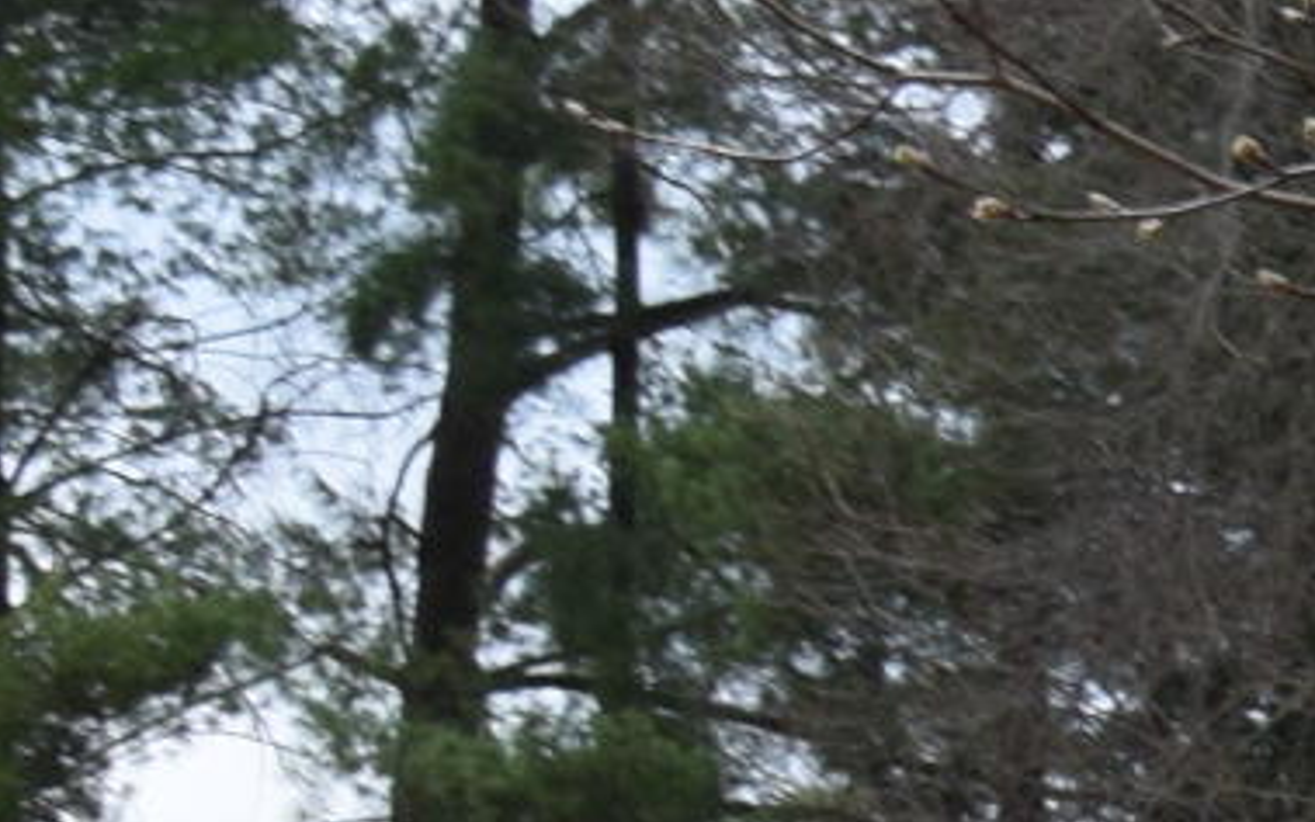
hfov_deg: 5.6
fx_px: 12151
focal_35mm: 339
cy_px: 1689
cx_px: 4590
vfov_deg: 3.8
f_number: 8
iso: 220
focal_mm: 28
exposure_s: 1/250
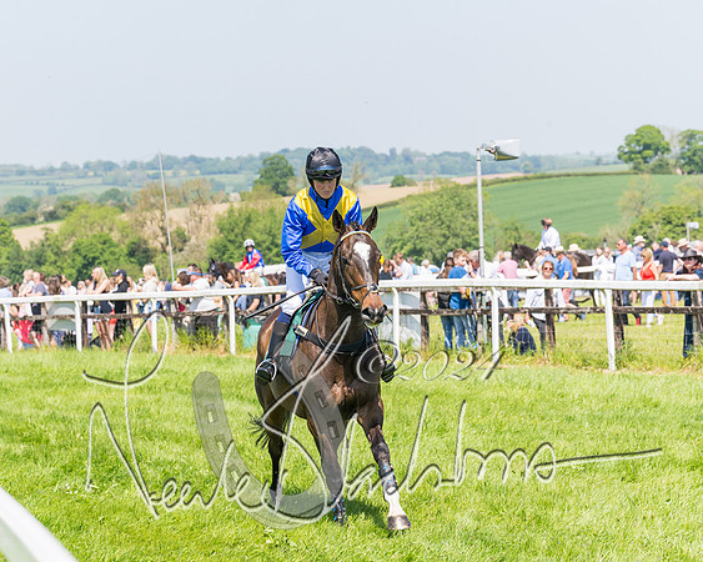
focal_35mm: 133
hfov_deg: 14.5
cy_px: 281
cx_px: 288
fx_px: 2765
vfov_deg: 11.6
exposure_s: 1/1000
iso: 200
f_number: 5
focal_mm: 79
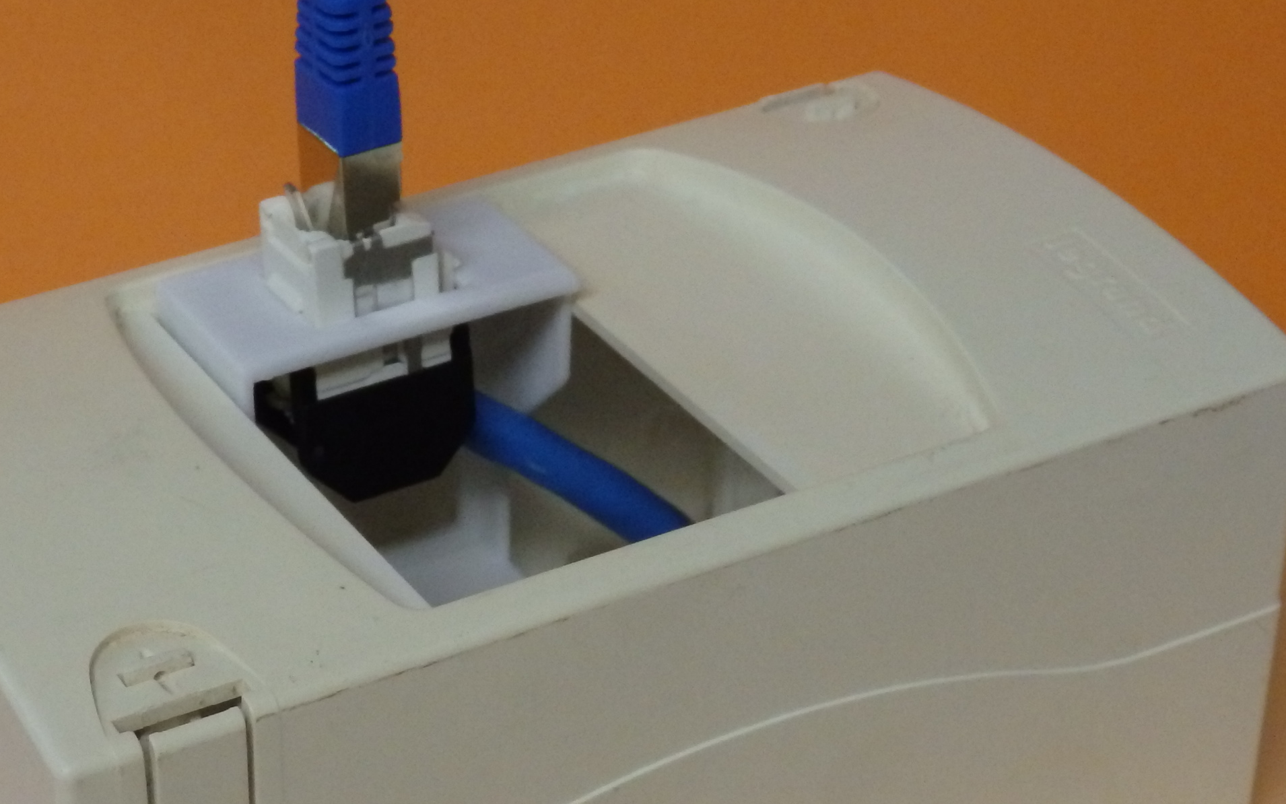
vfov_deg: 15.0
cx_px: 464
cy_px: 517
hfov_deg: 23.7
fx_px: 3049
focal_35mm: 87
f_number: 4
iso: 640
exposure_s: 1/80
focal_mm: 8.9
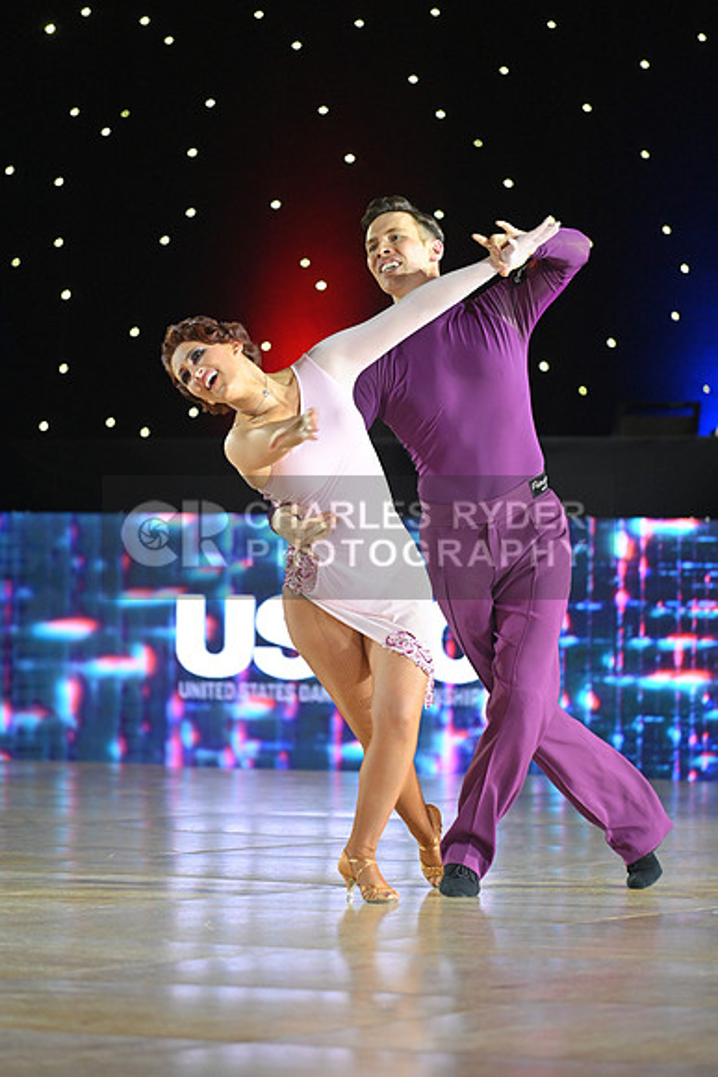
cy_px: 538
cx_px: 359
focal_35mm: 200
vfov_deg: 10.3
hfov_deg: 6.9
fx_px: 5979
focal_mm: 200
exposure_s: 1/250
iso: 2000
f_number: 4
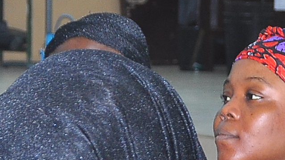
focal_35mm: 300
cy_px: 372
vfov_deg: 4.0
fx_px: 2268
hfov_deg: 7.2
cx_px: 282
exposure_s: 1/100
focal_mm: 38
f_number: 4.8
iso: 400
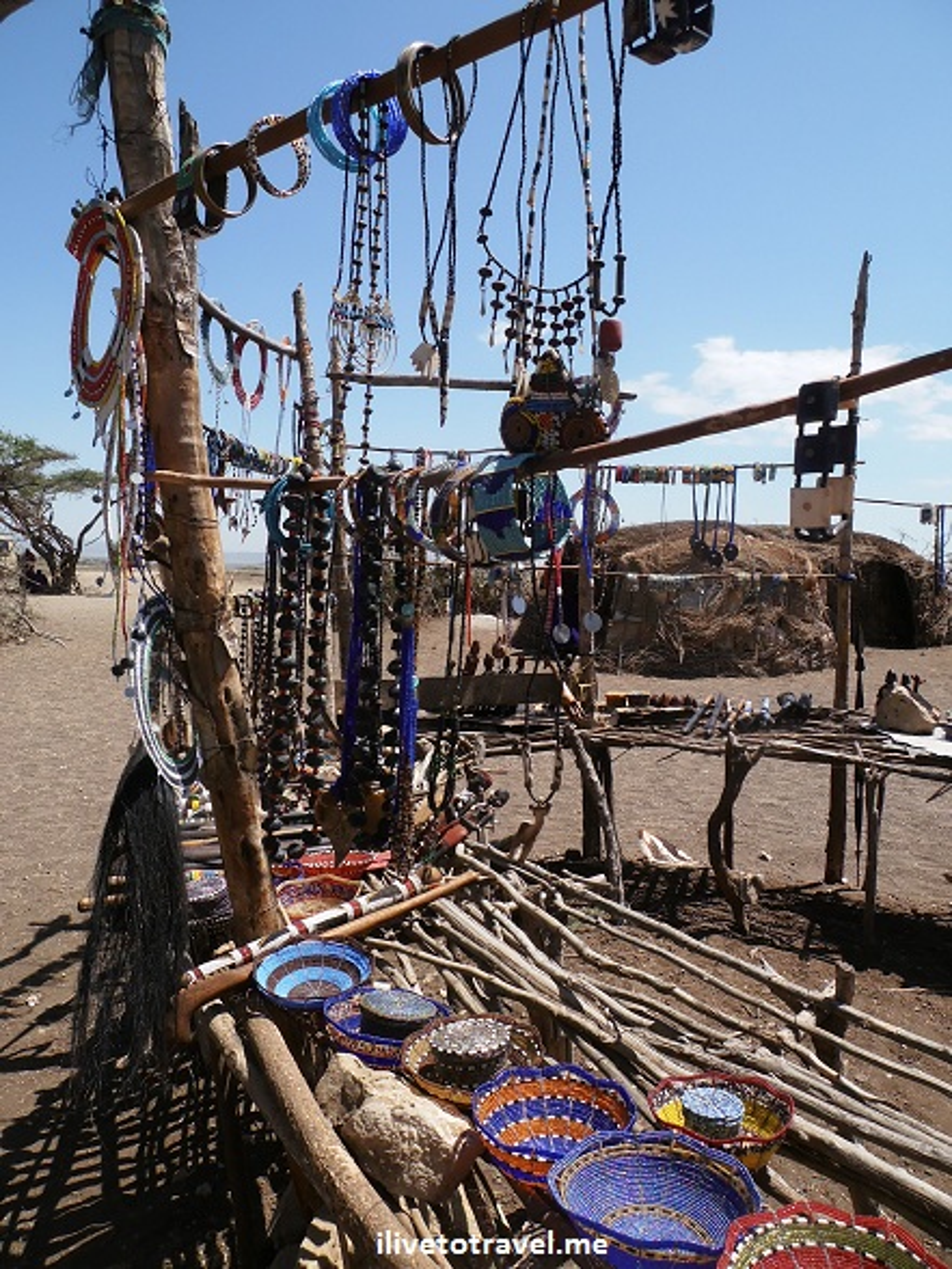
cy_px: 634
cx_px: 476
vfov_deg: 69.4
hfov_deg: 54.9
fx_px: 917
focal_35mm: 25
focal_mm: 4.43
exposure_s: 1/200
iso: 80
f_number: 8
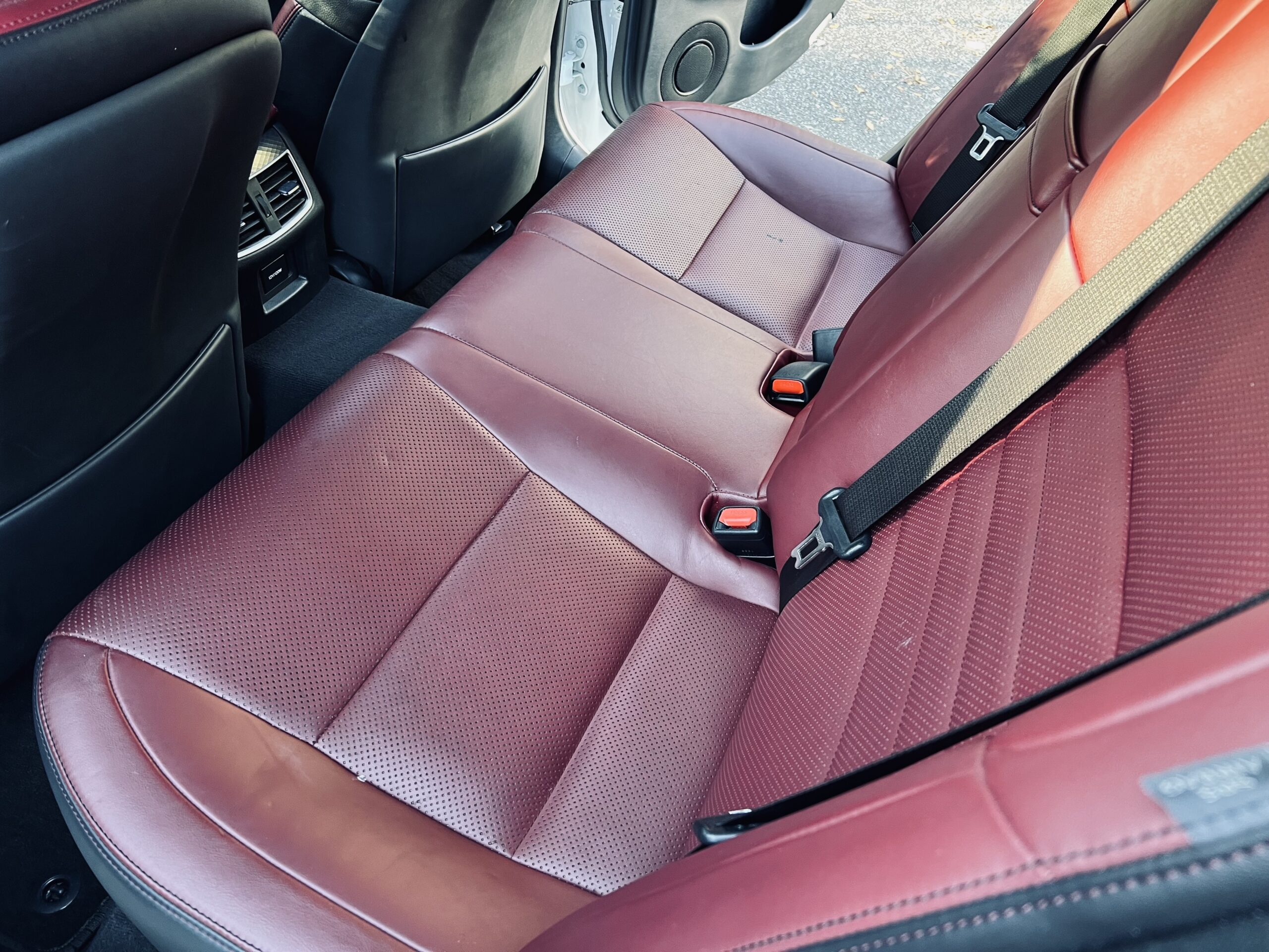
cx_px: 634
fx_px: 953
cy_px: 476
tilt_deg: -42.8
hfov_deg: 67.3
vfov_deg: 53.1
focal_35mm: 26
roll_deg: -4.7
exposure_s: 1/60
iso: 200
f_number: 1.5
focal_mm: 5.7
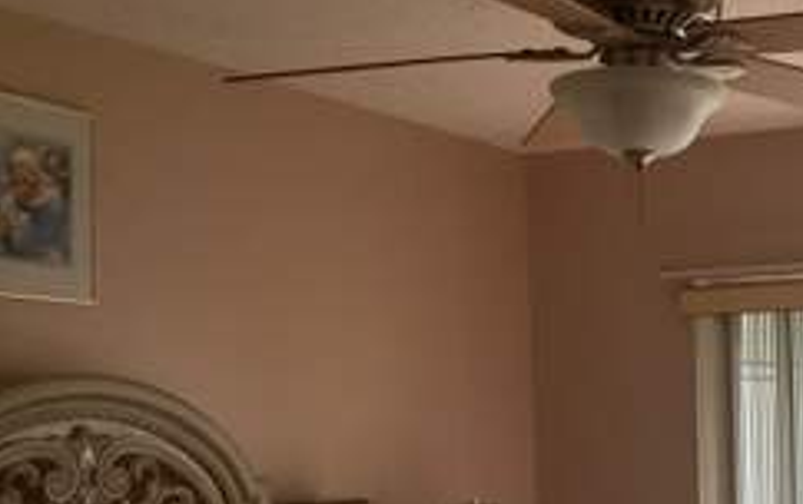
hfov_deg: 29.5
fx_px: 1424
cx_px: 793
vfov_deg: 19.6
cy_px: 476
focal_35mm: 65
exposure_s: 1/60
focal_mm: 3.3
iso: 125
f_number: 2.4
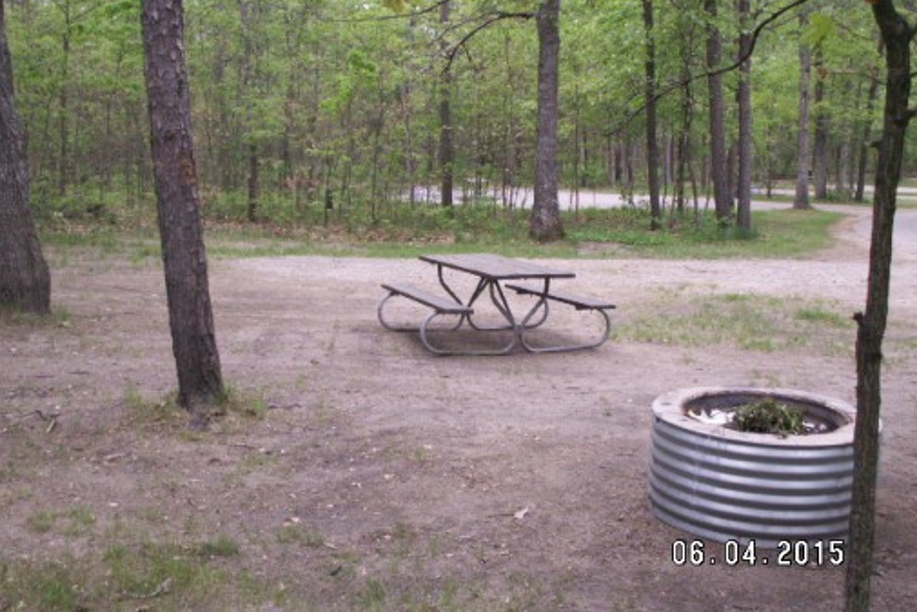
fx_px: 943
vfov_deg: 35.9
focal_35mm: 37
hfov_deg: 51.9
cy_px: 271
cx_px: 457
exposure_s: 1/50
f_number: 2.8
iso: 50
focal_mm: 5.86
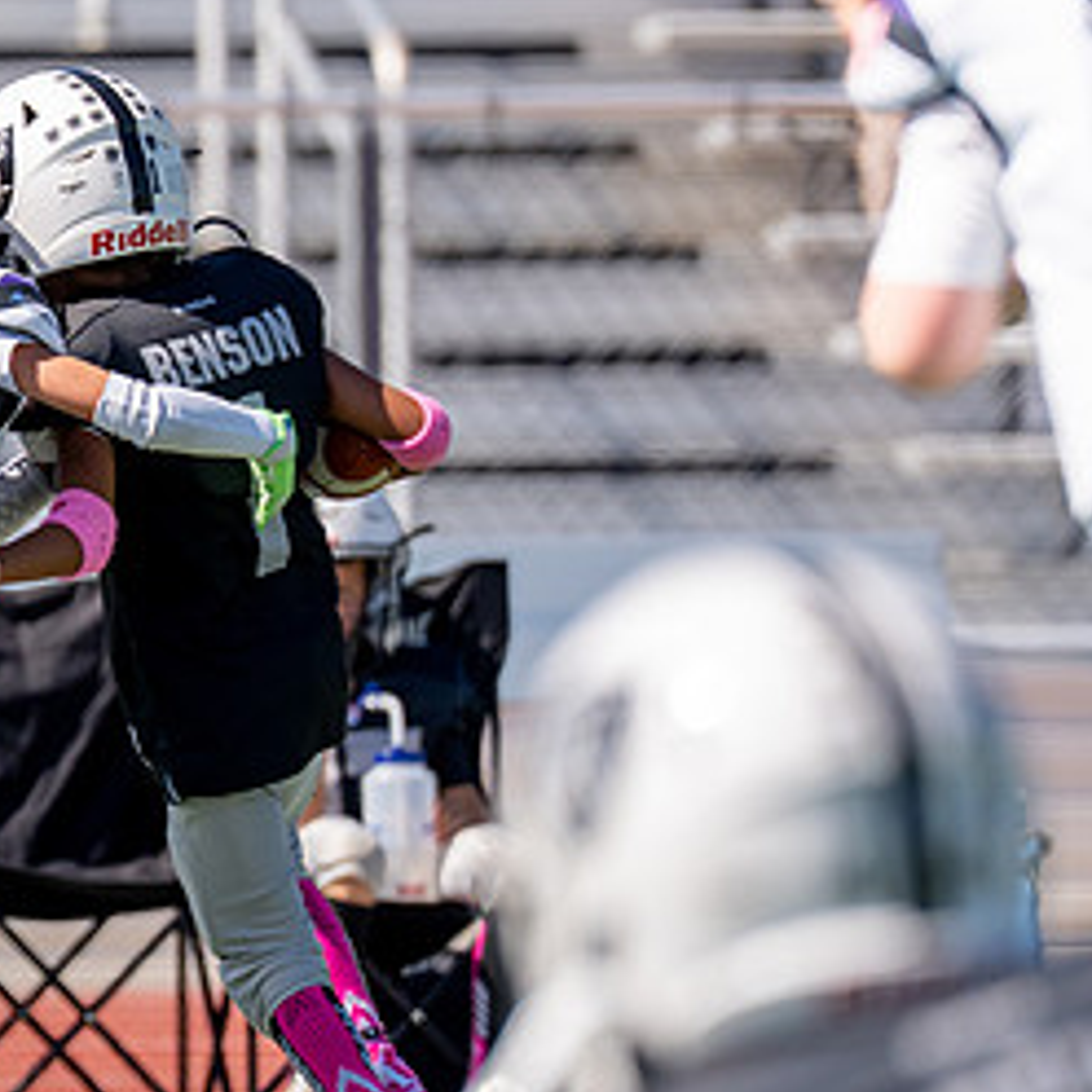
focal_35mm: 787
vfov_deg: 2.2
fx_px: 28088
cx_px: -88
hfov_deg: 2.2
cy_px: 450
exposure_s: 1/3200
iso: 200
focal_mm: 200
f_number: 2.8
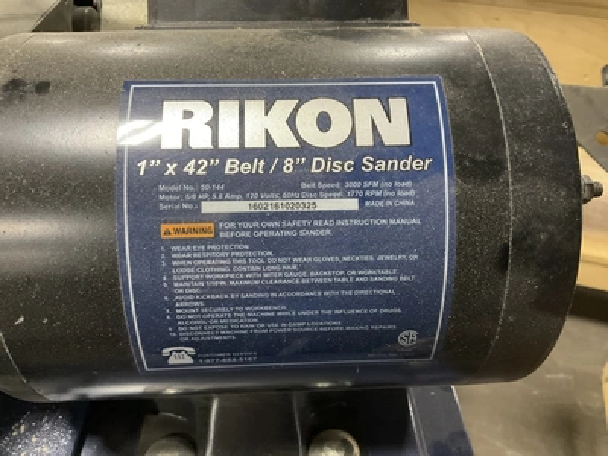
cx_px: 304
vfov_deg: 48.2
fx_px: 509
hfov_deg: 61.7
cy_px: 228
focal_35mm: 29
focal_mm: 3
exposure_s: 1/30
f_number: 1.8
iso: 320
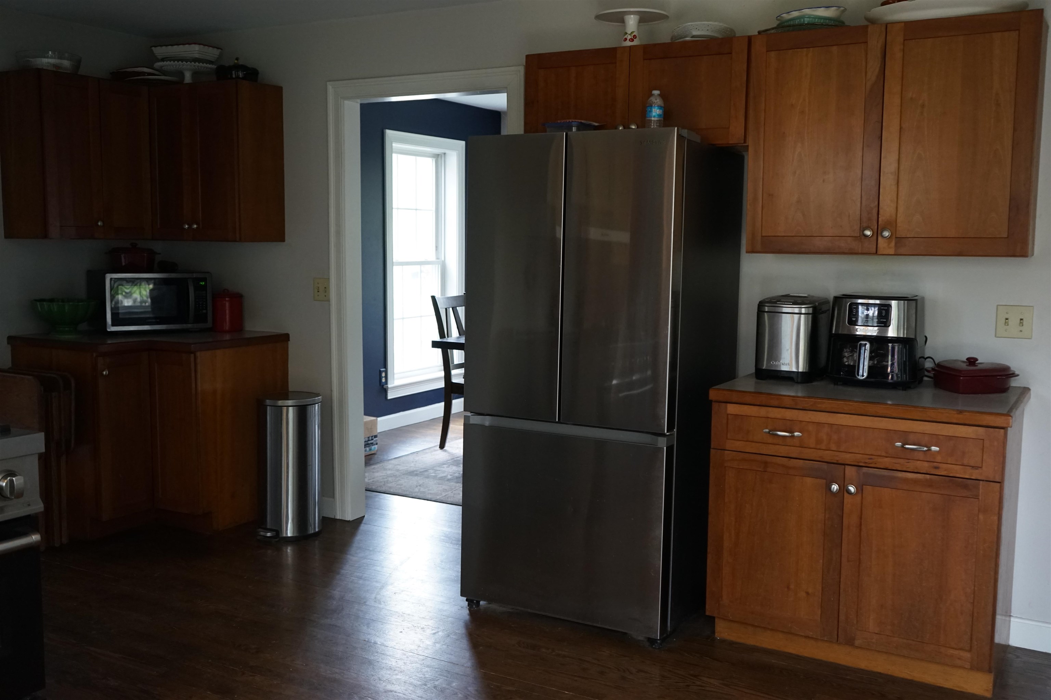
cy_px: 350
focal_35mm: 34
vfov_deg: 38.9
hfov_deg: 55.8
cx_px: 526
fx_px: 993
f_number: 4
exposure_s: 1/160
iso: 1600
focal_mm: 34
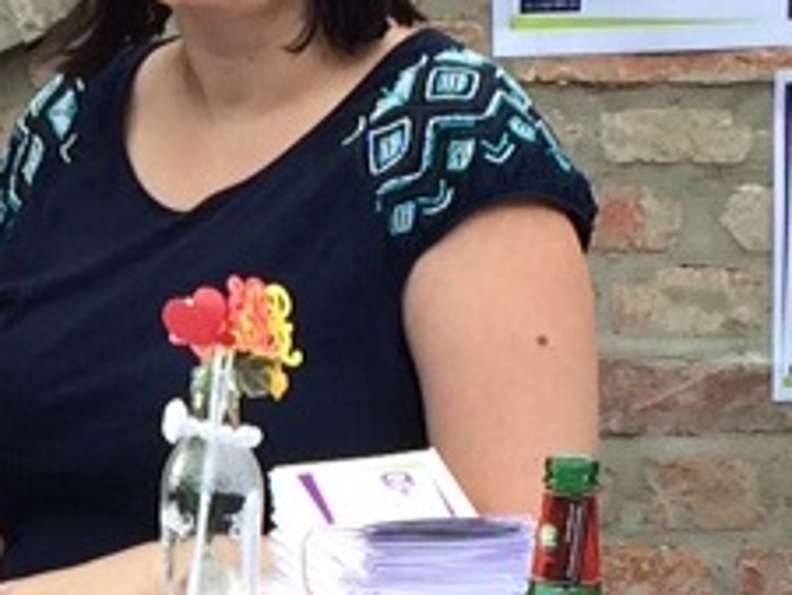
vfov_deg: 10.7
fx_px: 3159
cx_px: 107
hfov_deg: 14.2
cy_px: 70
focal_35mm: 138
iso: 32
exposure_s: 1/342
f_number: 2.2
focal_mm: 4.12
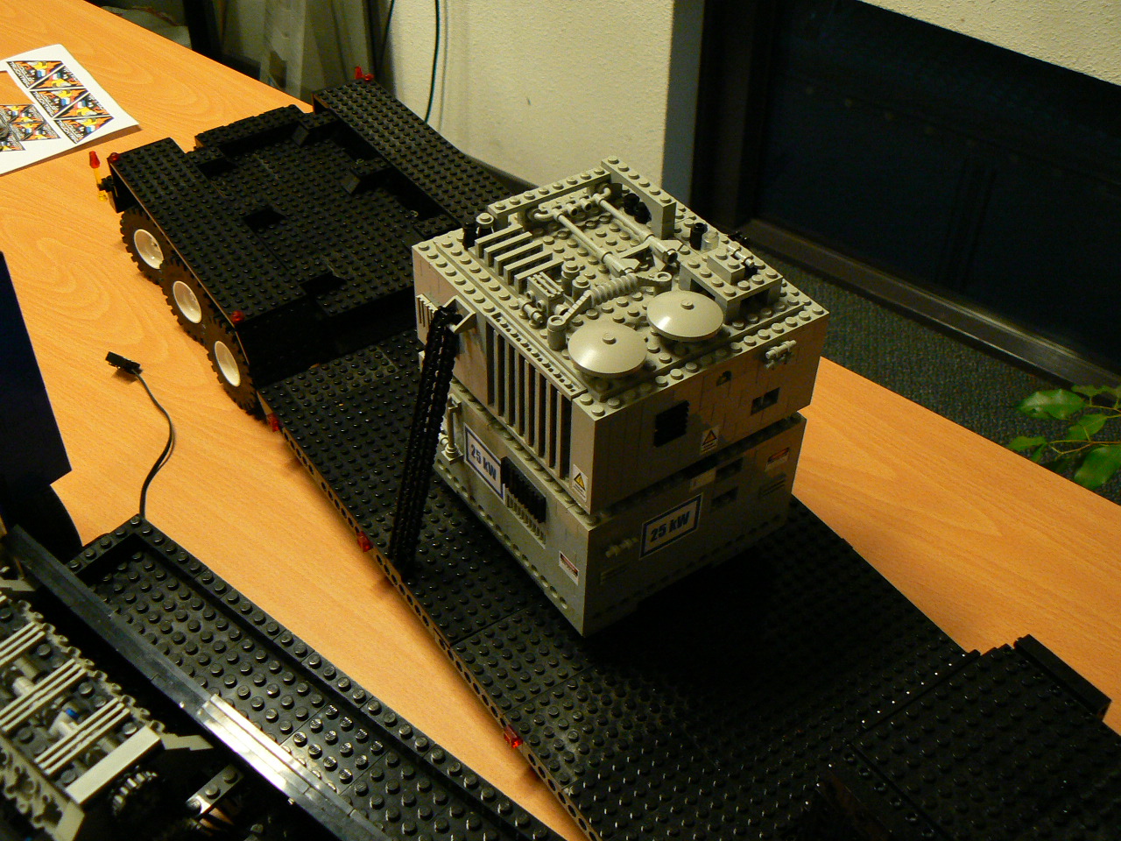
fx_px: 1198
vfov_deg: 38.7
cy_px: 420
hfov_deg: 50.1
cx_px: 560
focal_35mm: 37
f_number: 2.8
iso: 200
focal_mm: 6
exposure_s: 1/20
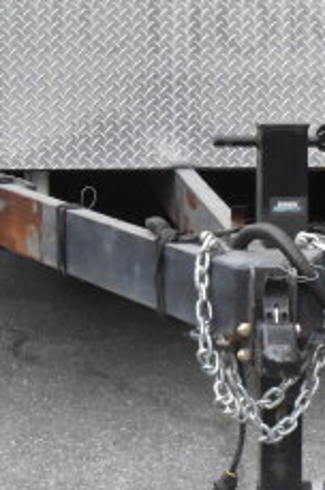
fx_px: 2282
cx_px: 171
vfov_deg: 12.0
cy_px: -95
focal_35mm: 168
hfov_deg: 8.1
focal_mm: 28
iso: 6400
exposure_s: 1/1000
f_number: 16
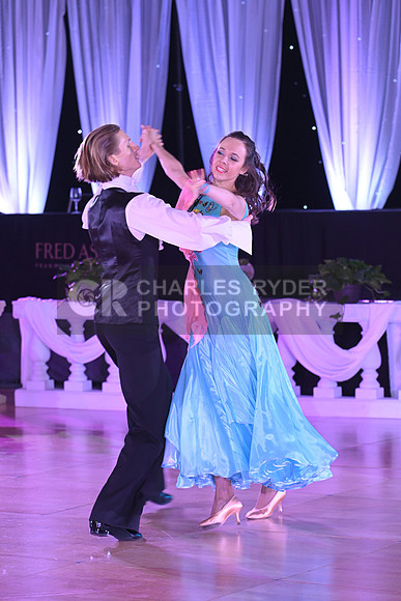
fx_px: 2254
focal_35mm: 135
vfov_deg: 15.2
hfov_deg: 10.2
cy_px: 300
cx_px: 200
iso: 2000
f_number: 5.6
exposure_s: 1/200
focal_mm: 135
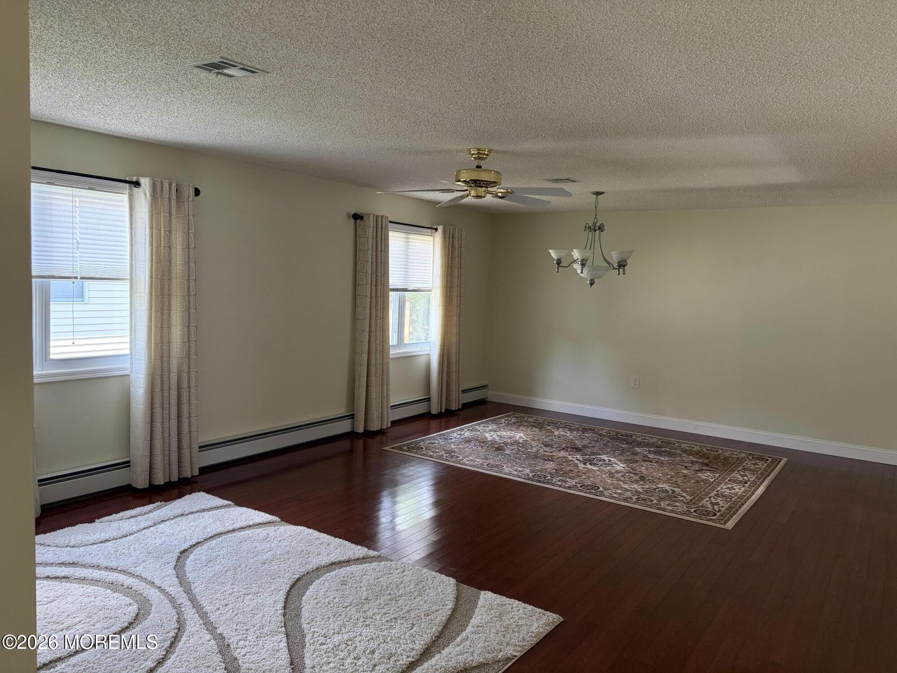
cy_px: 336
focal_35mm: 26
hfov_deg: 67.3
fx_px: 674
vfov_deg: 53.1
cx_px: 448
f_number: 1.6
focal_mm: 5.96
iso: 125
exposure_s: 1/83
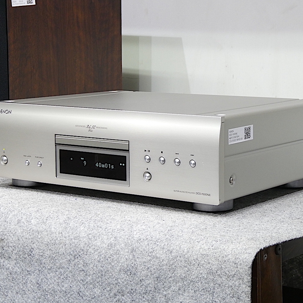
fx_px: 871
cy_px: 151
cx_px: 149
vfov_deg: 19.7
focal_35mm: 88
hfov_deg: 19.7
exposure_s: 1/8
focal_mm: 13.2
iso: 200
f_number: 4.6
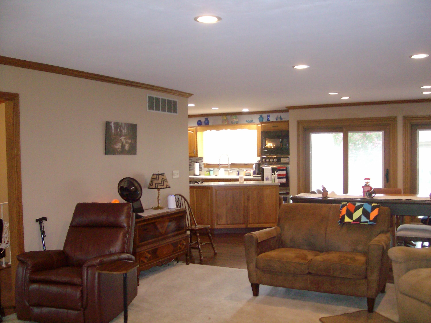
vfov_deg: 40.7
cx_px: 216
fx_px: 436
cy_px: 162
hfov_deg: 52.6
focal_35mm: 35
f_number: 2.8
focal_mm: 5.8
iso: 320
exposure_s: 1/40
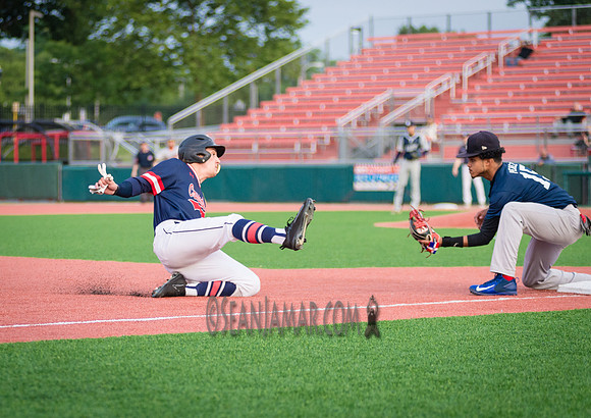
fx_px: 2088
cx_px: 194
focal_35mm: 125
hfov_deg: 16.1
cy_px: 262
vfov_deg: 11.4
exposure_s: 1/2000
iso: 1600
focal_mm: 92
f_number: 2.8
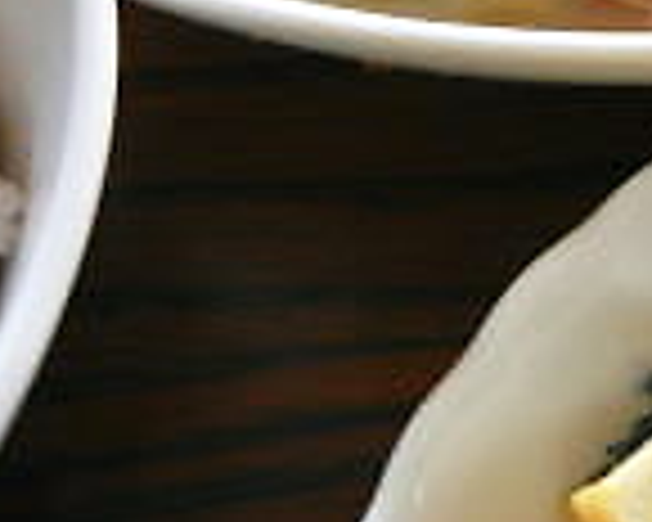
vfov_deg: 17.8
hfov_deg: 22.3
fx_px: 1563
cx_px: 715
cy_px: -144
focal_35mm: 81
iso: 400
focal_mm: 5.4
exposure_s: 1/26.7
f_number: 3.5
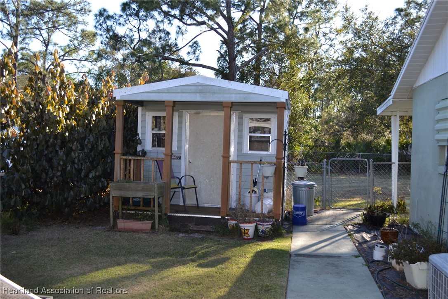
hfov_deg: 53.1
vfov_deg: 36.9
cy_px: 150
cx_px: 224
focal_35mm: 36
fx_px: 448
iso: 100
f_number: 4
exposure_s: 1/160
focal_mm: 24
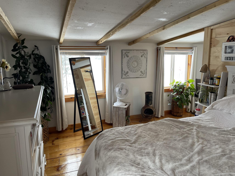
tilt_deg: -10.0
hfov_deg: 67.3
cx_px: 118
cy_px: 88
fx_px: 177
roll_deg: +0.4
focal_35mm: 26
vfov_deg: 53.1
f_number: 1.6
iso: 100
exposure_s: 1/121
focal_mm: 5.1
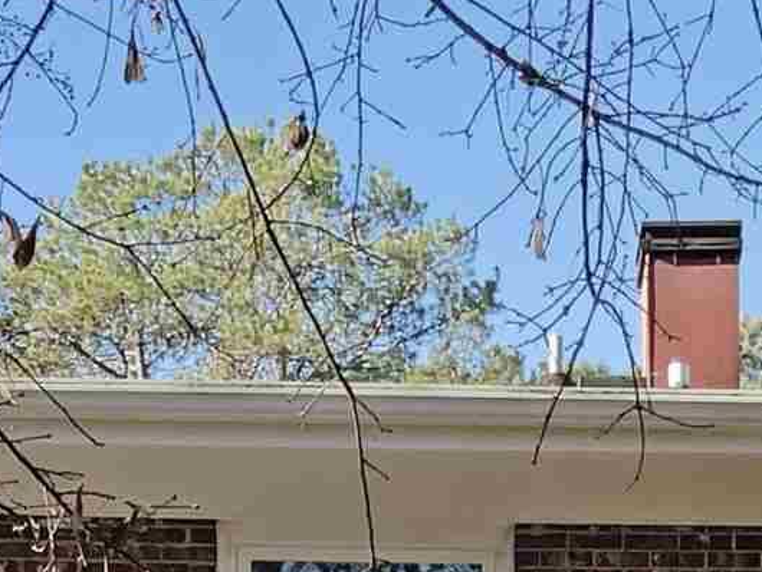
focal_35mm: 168
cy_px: 1575
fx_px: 3700
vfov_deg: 7.9
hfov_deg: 11.7
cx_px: 496
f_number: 1.8
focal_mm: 3
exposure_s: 1/264
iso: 16
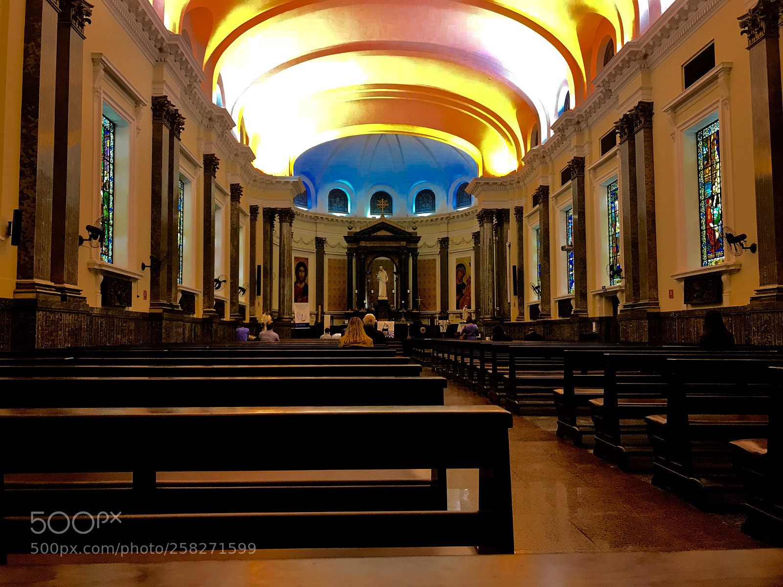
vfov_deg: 49.7
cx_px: 392
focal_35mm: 28
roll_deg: -1.0
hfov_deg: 63.4
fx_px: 633
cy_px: 294
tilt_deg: +4.0
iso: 40
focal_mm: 3.99
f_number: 1.8
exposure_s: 1/20
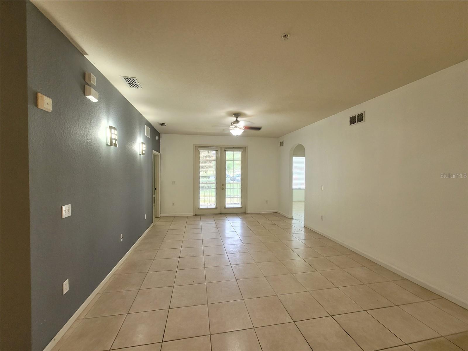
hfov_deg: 106.2
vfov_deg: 89.9
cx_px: 234
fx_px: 176
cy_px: 176
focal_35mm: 13
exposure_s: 1/60
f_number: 2.2
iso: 250
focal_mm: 2.2
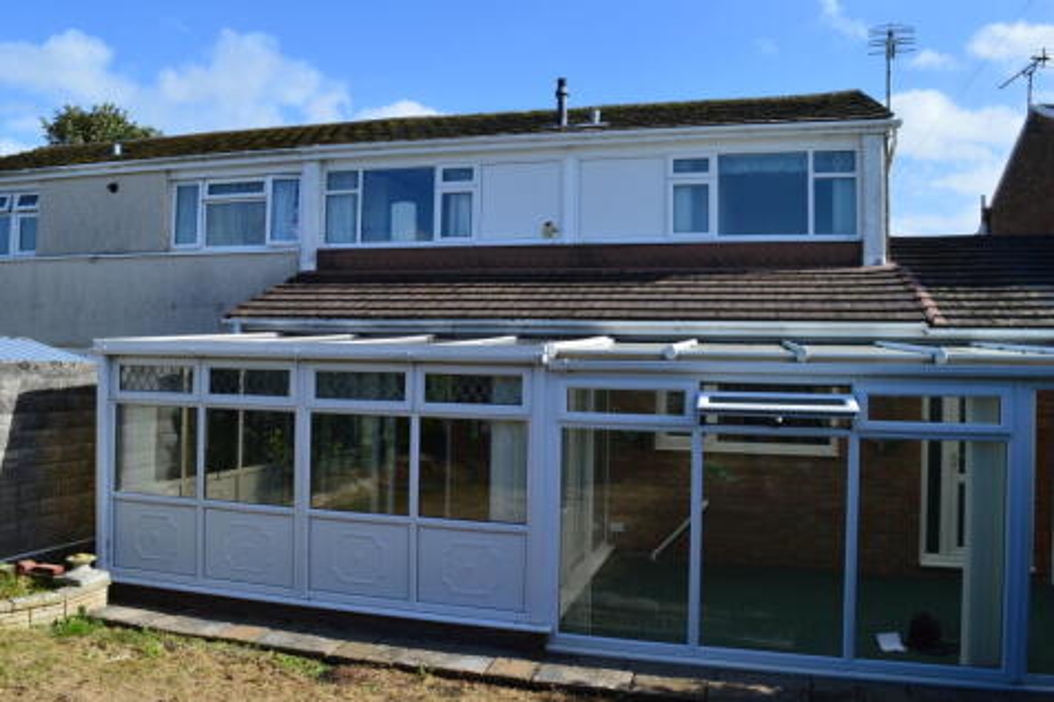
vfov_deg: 47.9
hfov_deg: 67.4
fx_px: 790
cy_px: 351
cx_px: 527
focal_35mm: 27
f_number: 11
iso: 400
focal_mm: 18
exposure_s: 1/500
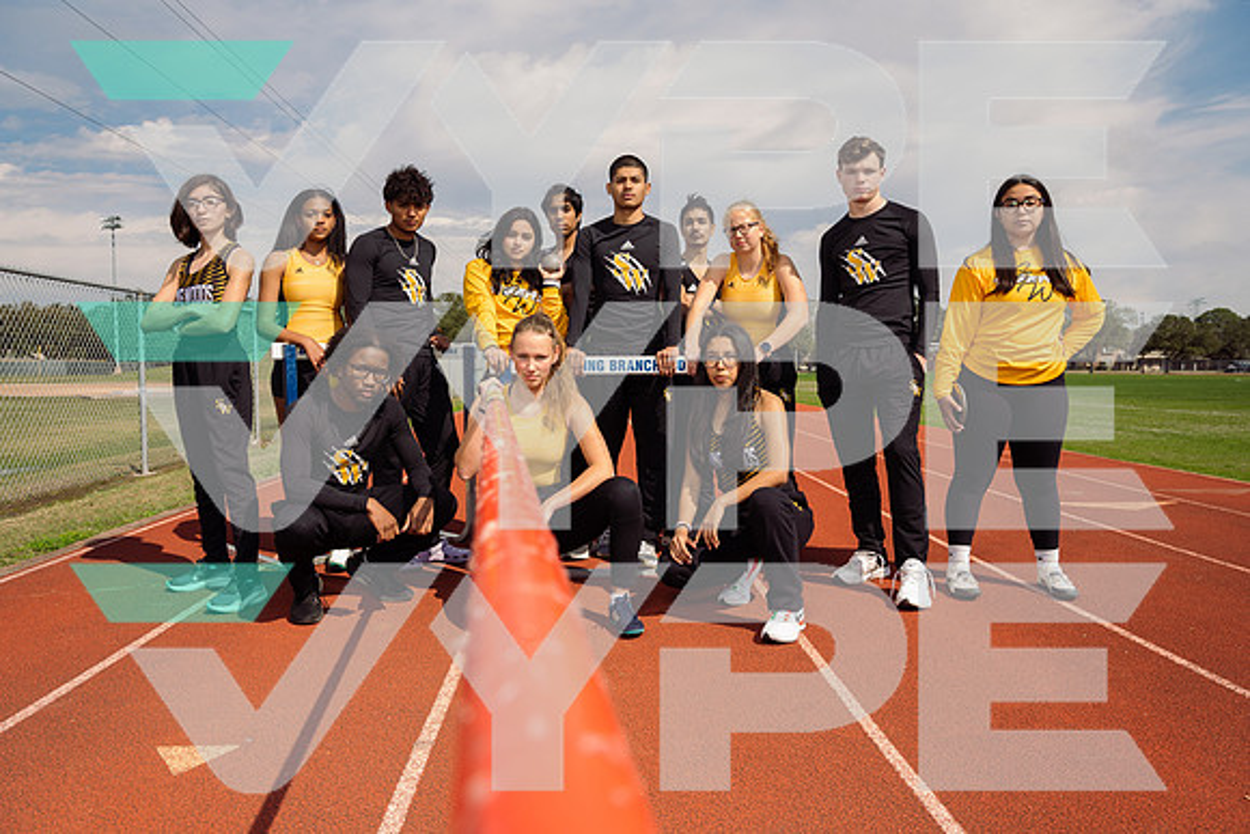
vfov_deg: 49.6
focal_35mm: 26
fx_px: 903
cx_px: 625
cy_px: 417
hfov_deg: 69.4
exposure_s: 1/250
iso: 80
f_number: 7.1
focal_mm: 26
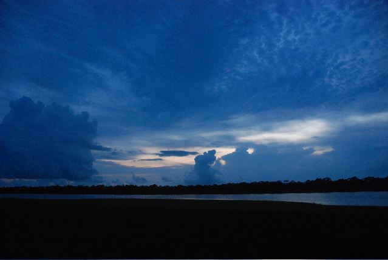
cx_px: 194
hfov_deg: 67.3
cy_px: 130
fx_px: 291
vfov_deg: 48.1
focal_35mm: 27
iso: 1100
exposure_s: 1/30
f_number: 3.5
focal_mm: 18
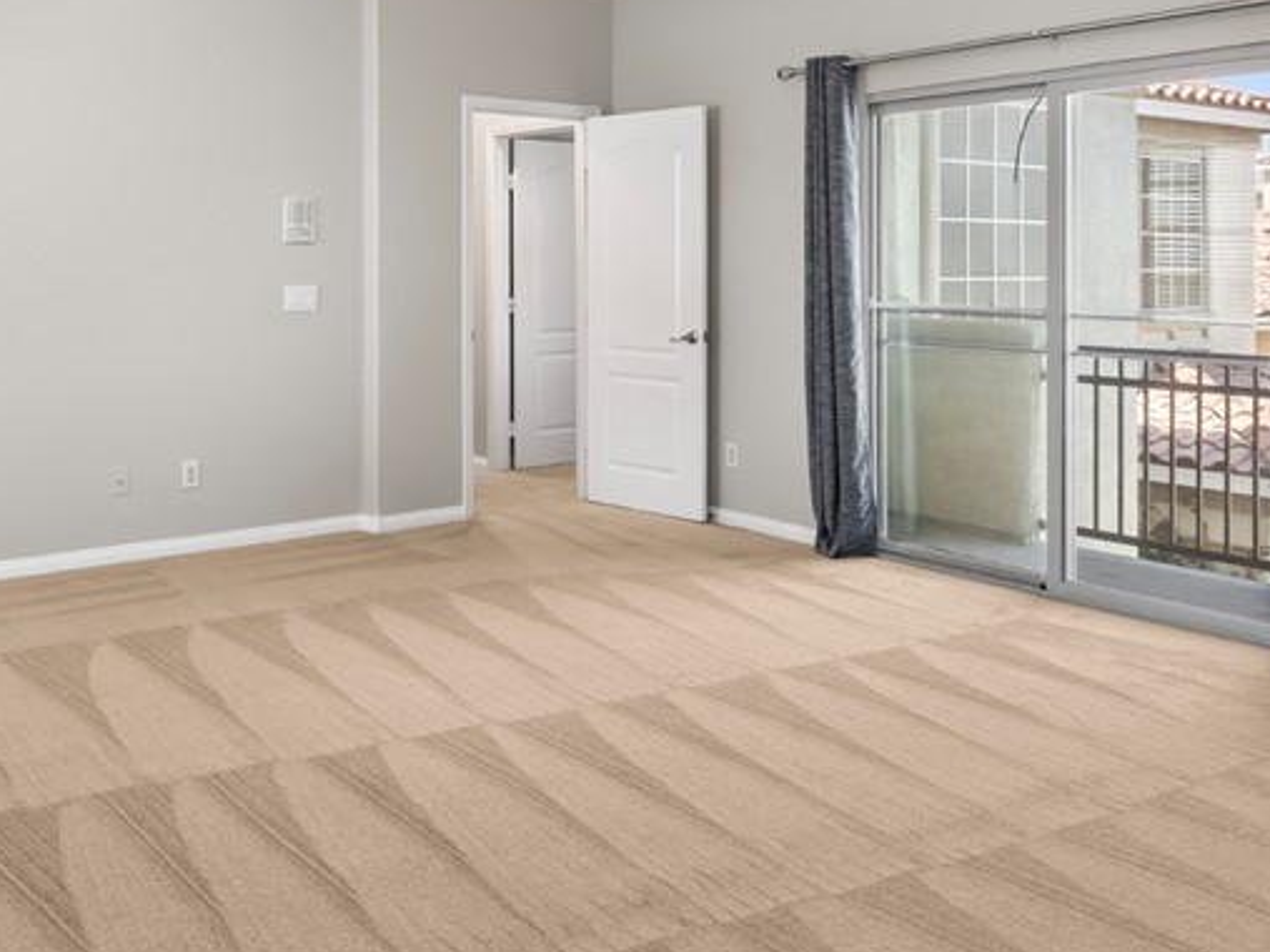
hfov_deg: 52.0
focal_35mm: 35
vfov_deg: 39.9
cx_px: 466
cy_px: 271
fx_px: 1284
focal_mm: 17
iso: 400
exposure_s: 1/3
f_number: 8
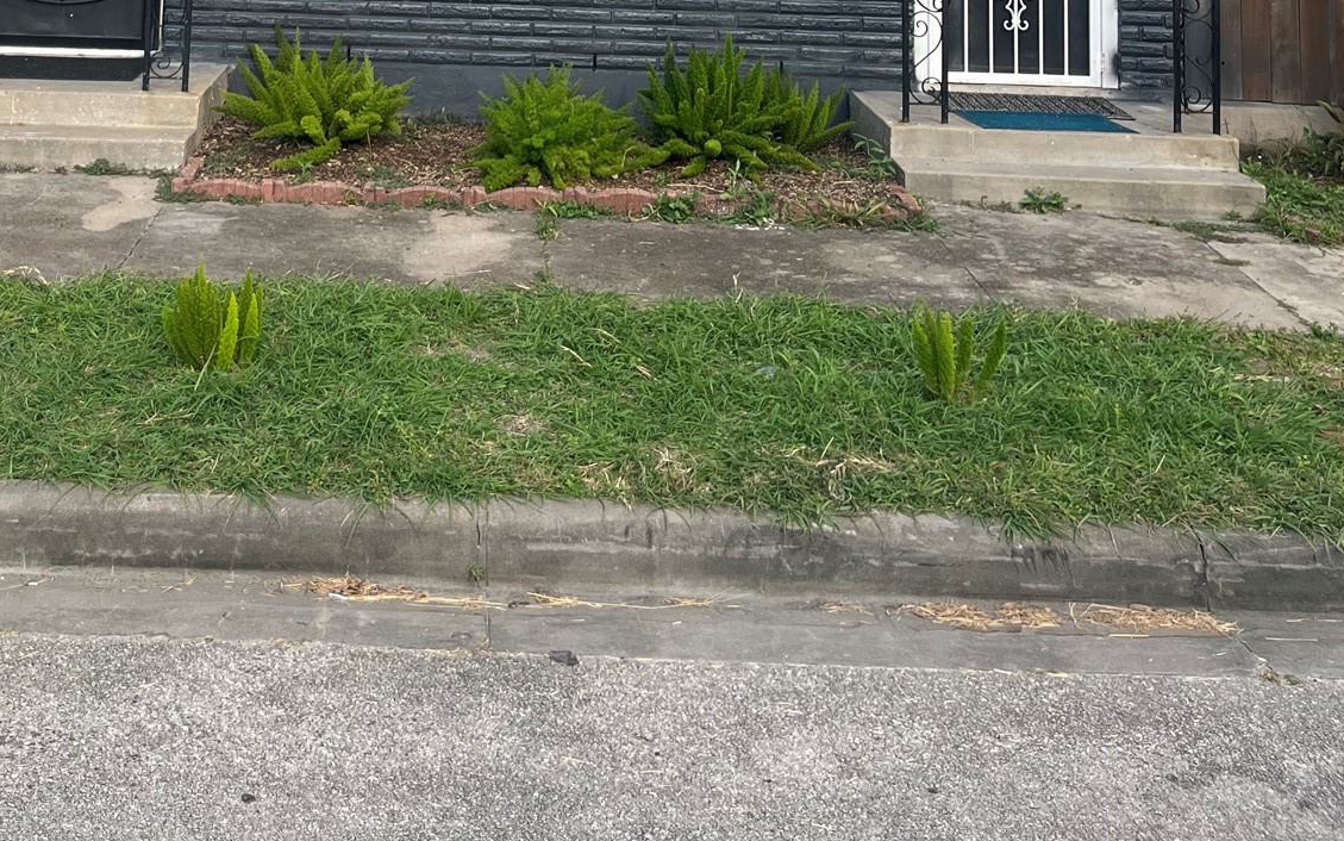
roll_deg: -2.7
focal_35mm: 50
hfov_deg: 40.0
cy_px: -342
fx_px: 1832
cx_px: 512
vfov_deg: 22.3
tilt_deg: +4.7
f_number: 1.6
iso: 50
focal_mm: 5.1
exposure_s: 1/913
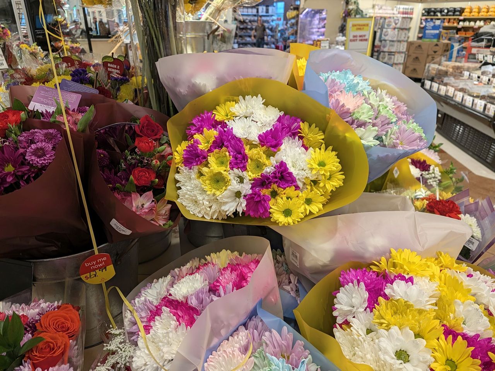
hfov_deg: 73.9
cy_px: 186
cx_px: 248
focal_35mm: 23
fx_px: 329
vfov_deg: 58.9
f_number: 1.7
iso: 32
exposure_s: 1/60
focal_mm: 5.28
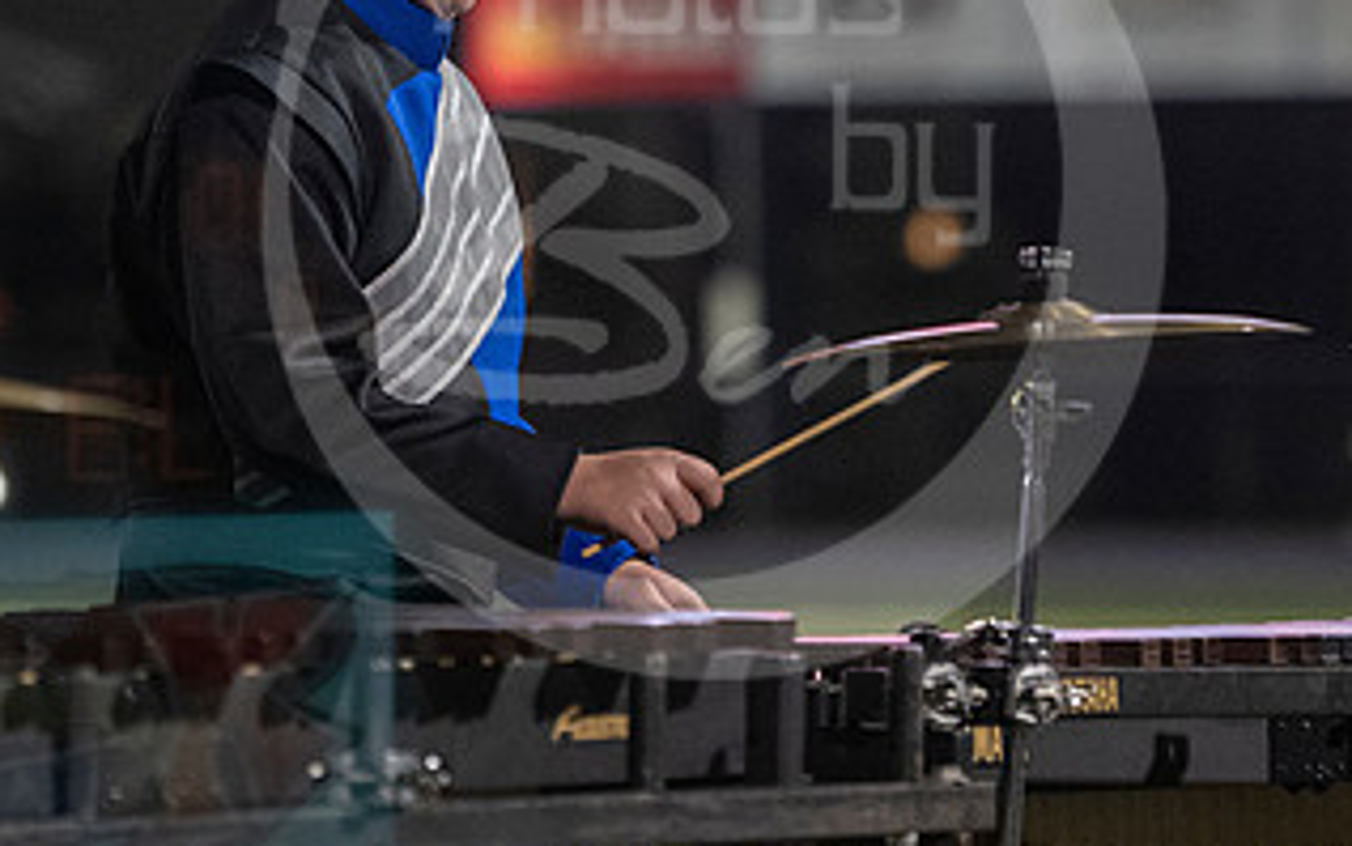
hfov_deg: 4.9
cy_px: 19
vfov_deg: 3.1
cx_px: 563
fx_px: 15702
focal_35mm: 426
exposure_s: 1/500
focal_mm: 150
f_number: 2.8
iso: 4000
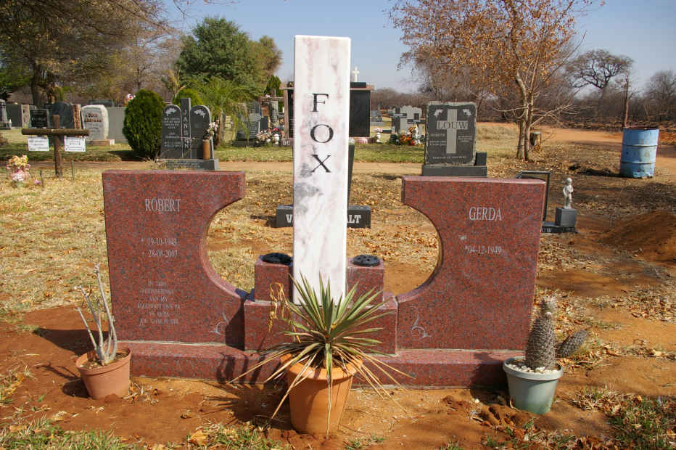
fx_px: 563
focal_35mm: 30
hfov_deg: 62.0
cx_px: 338
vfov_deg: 43.5
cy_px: 225
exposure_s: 1/350
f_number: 8
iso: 200
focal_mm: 20
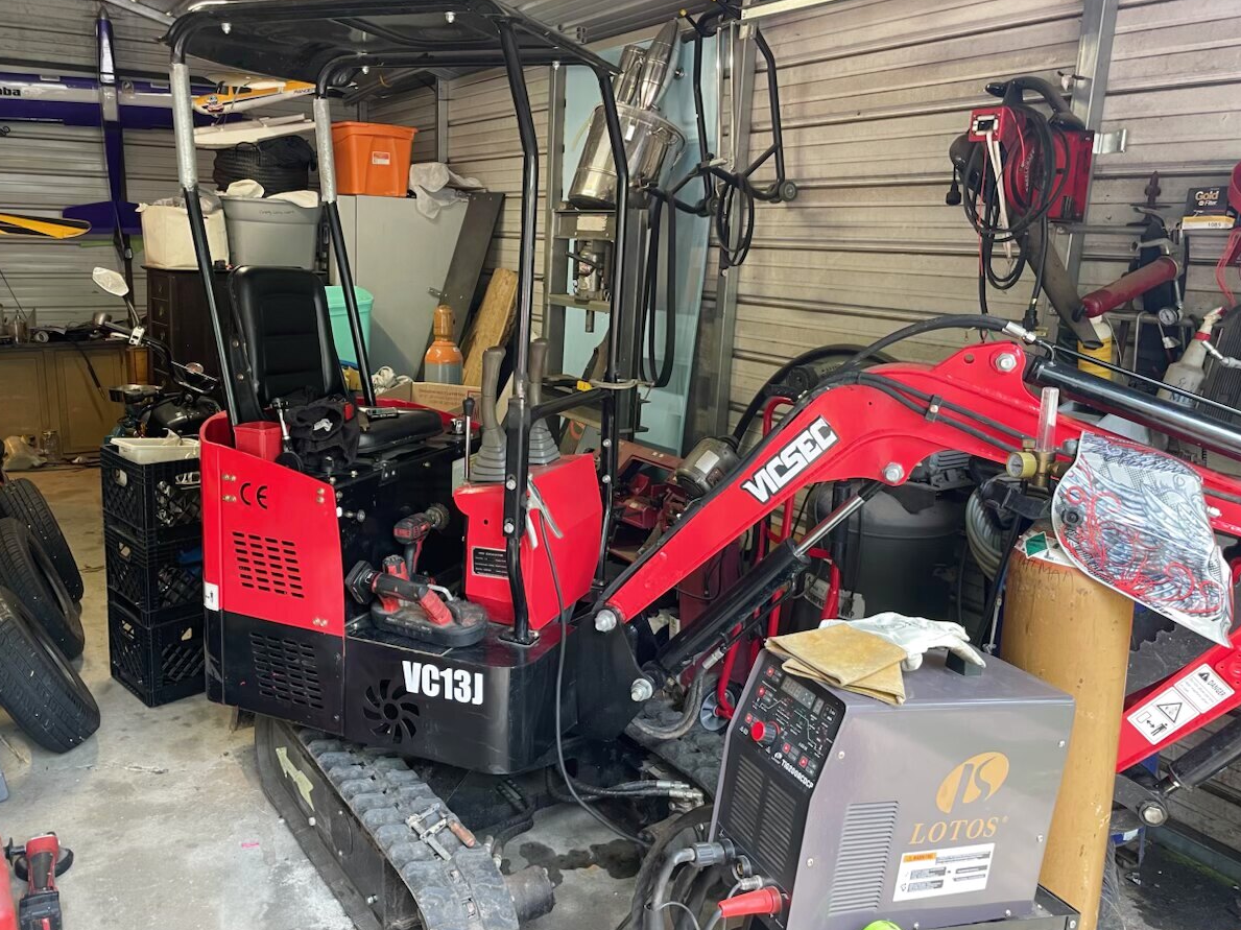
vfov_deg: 49.7
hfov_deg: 63.4
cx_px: 576
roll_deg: -0.8
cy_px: 435
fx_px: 1004
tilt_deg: -8.9
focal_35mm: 28
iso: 100
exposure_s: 1/60
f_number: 1.6
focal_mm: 4.2
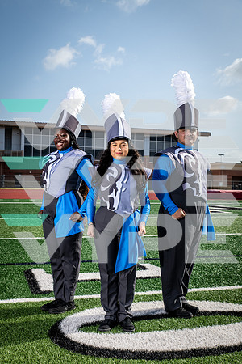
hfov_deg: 31.9
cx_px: 121
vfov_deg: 46.4
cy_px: 182
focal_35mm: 42
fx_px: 423
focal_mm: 42
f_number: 7.1
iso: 125
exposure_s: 1/400
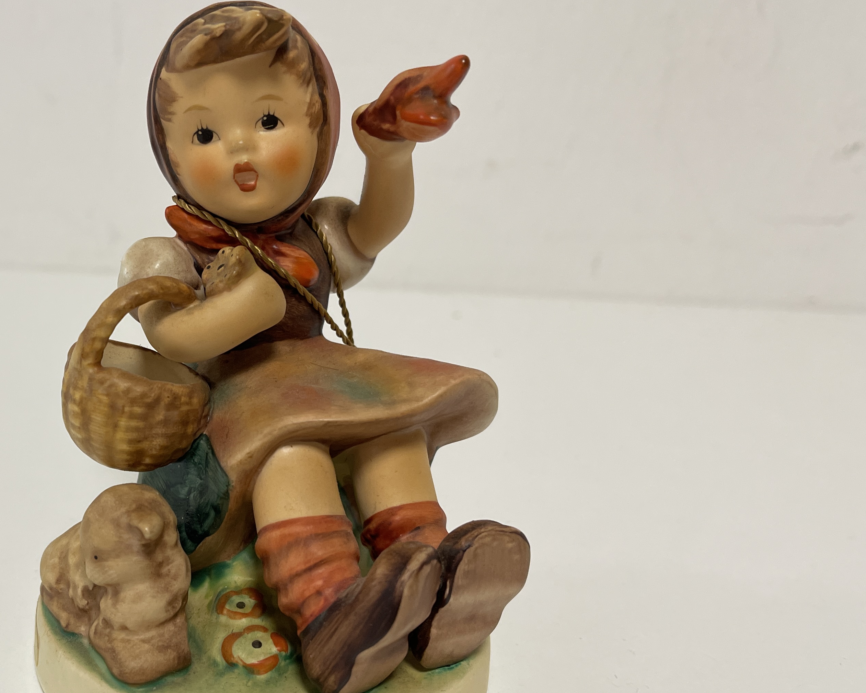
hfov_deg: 45.0
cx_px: 203
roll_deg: -2.5
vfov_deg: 38.2
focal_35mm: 39
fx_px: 1000
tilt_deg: -19.1
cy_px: 363
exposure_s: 1/100
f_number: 1.6
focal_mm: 5.1
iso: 125
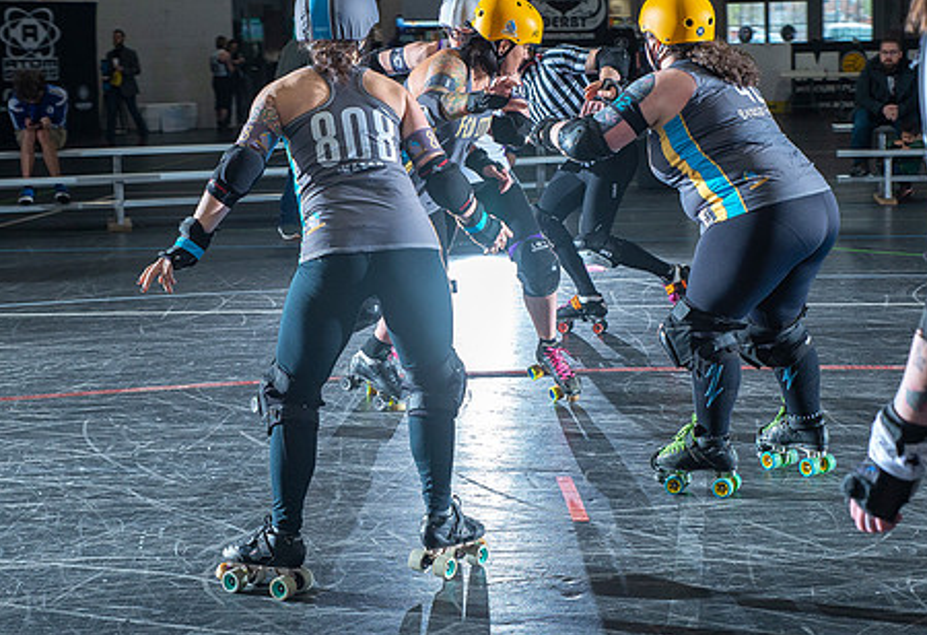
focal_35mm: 76
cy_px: 240
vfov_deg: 18.2
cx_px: 491
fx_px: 1973
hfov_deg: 26.4
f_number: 7.1
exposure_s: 1/160
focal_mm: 48
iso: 800
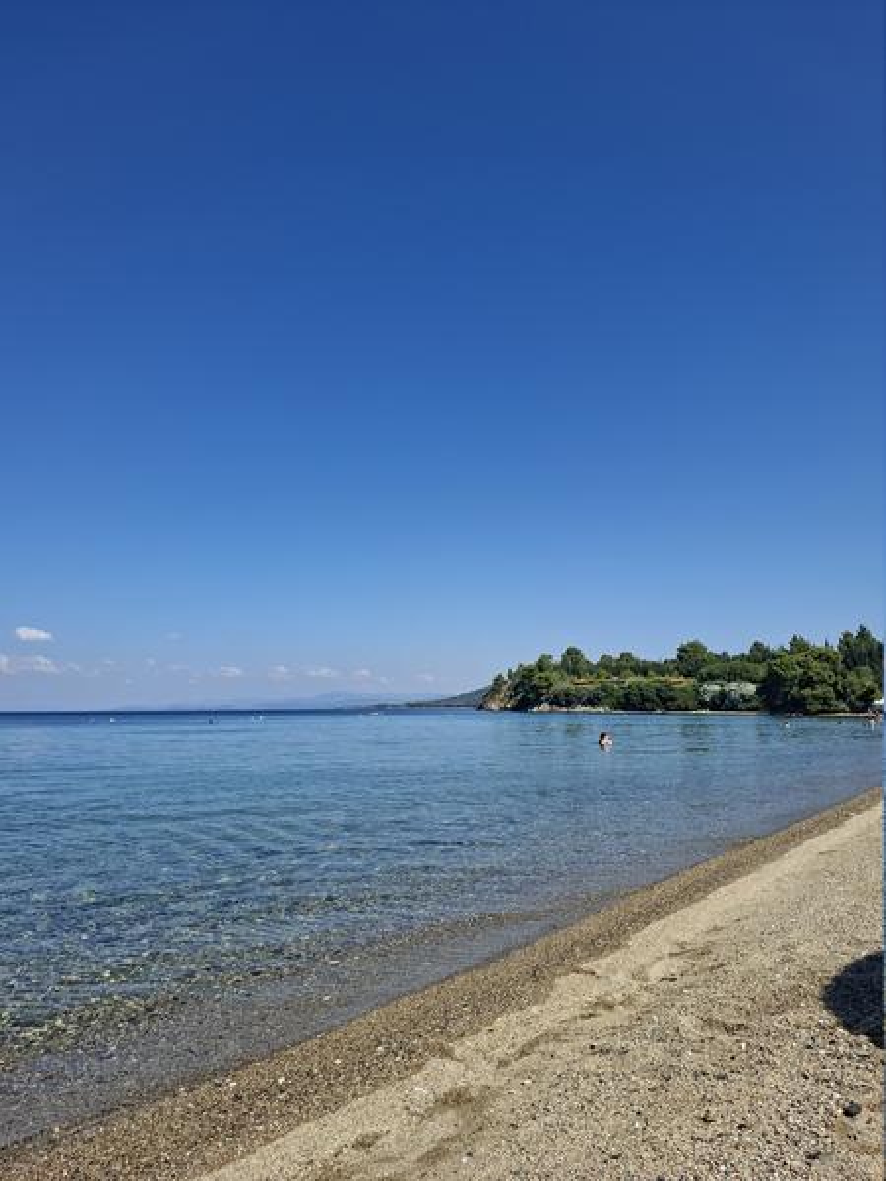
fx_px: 785
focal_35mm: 23
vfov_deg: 73.9
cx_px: 443
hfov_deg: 58.9
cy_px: 590
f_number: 1.8
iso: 50
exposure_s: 1/1727
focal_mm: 5.54
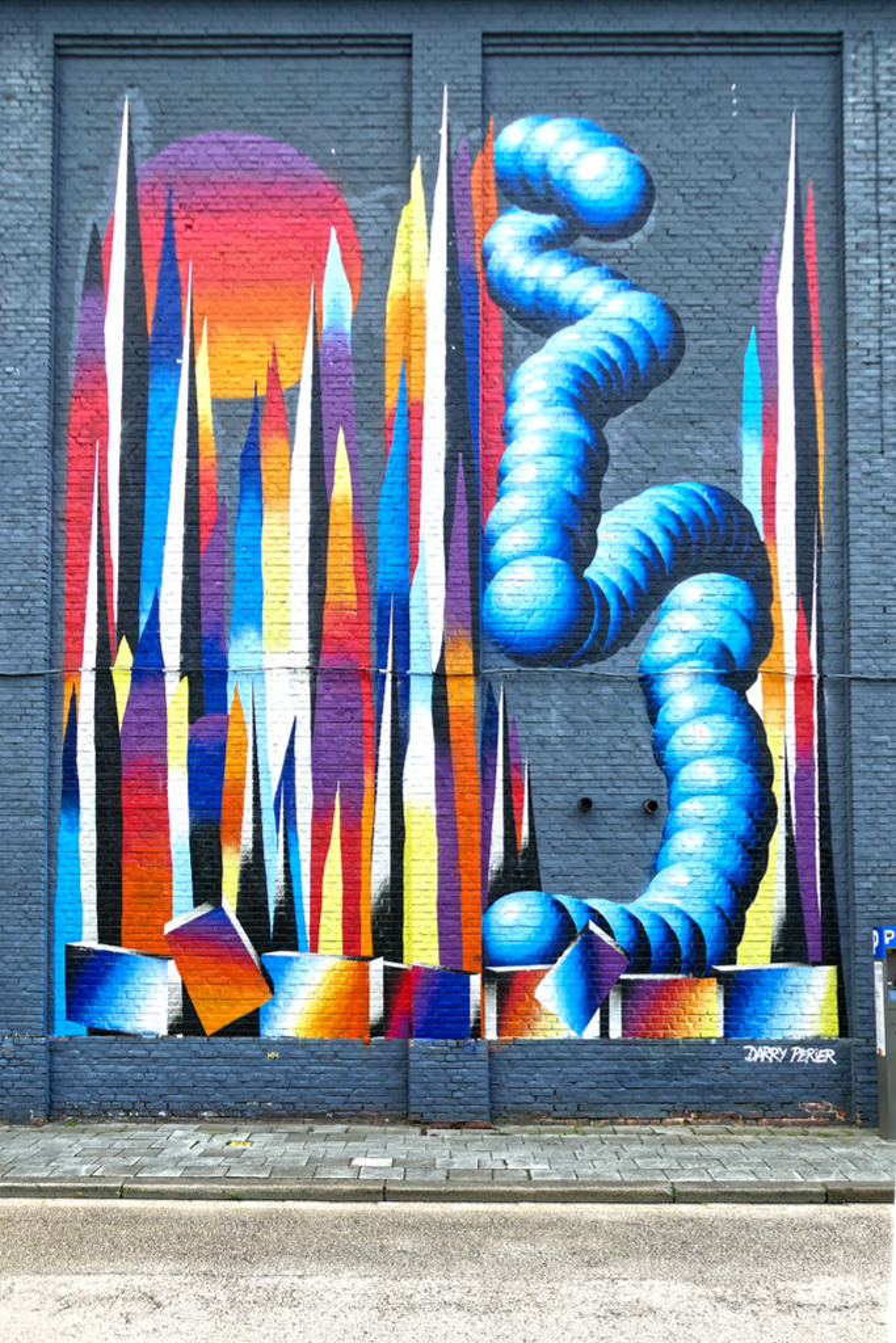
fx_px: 1231
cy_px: 672
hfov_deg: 40.0
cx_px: 448
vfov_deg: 57.2
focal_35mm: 33
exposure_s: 1/800
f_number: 3
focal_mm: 12.1
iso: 125
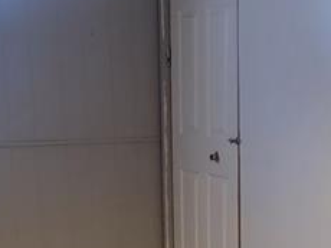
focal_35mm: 107
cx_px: 263
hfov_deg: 18.2
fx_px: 1022
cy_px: 379
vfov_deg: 13.0
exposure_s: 1/40
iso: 400
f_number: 1.8
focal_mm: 6.7
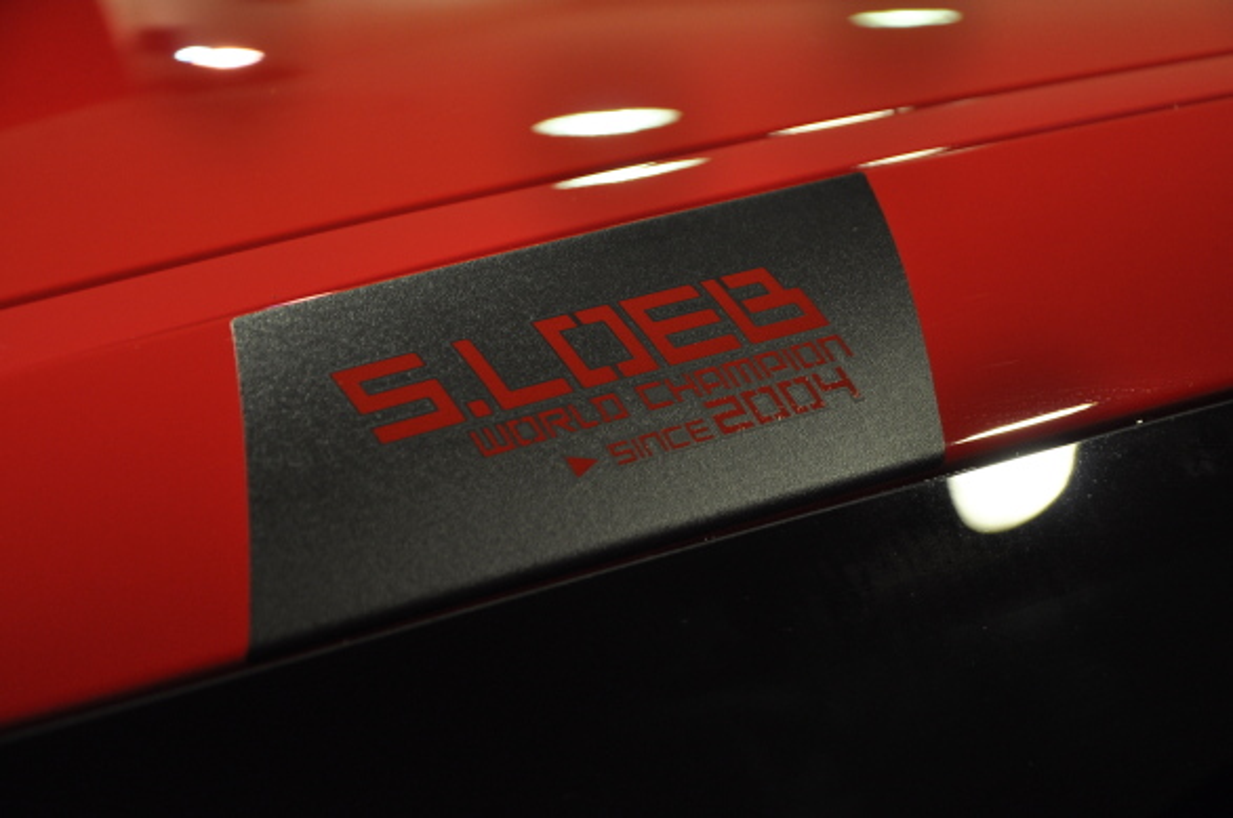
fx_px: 3181
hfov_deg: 21.9
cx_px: 616
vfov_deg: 14.7
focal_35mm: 93
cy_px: 409
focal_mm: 62
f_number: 6.3
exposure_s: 1/13
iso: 500
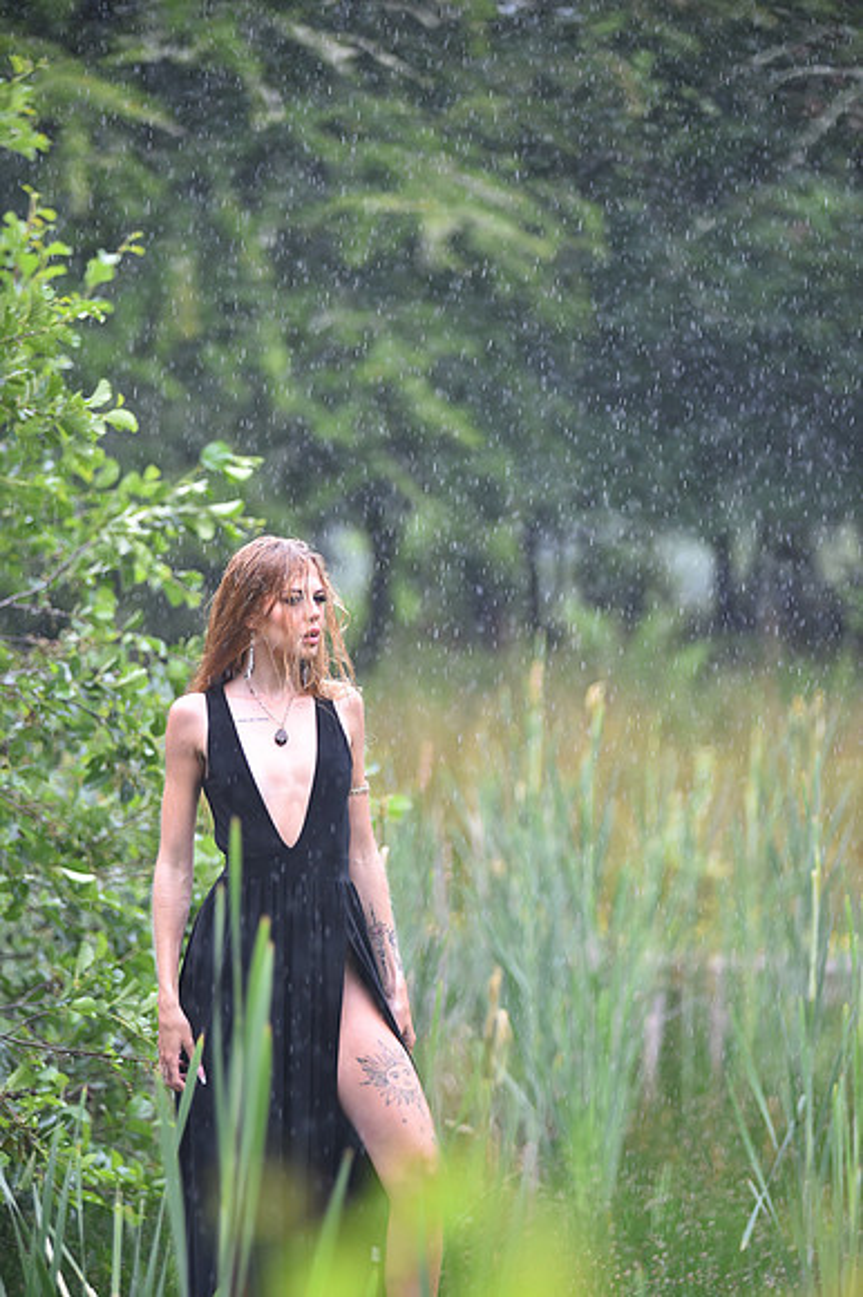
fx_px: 6480
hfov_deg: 7.6
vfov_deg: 11.4
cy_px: 648
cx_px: 432
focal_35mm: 180
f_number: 2.8
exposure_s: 1/500
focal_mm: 180
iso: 1000
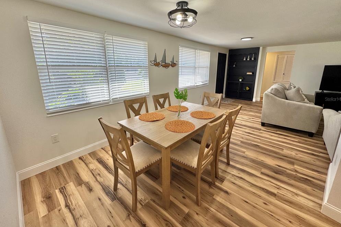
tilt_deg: -13.0
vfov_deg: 77.0
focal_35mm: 15
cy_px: 99
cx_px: 170
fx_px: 142
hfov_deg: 100.4
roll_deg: +0.0
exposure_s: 1/120
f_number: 2.2
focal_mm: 2.22
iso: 50
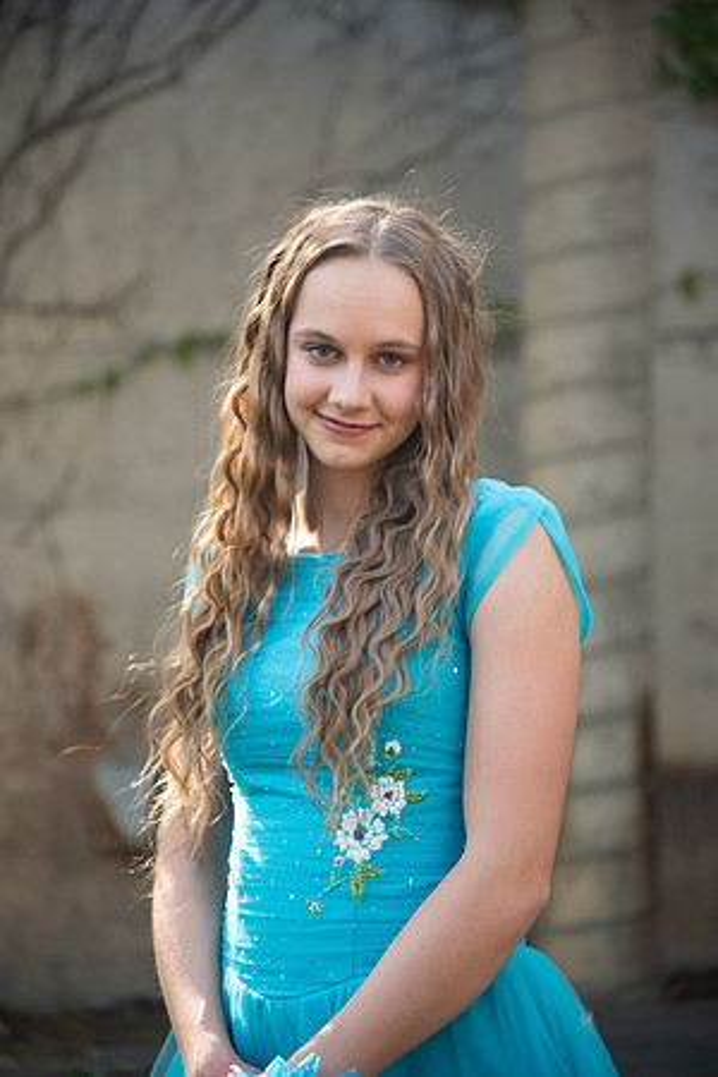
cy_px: 538
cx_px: 359
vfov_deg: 17.1
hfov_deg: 11.4
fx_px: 3590
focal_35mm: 120
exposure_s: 1/125
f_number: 4
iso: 250
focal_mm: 120
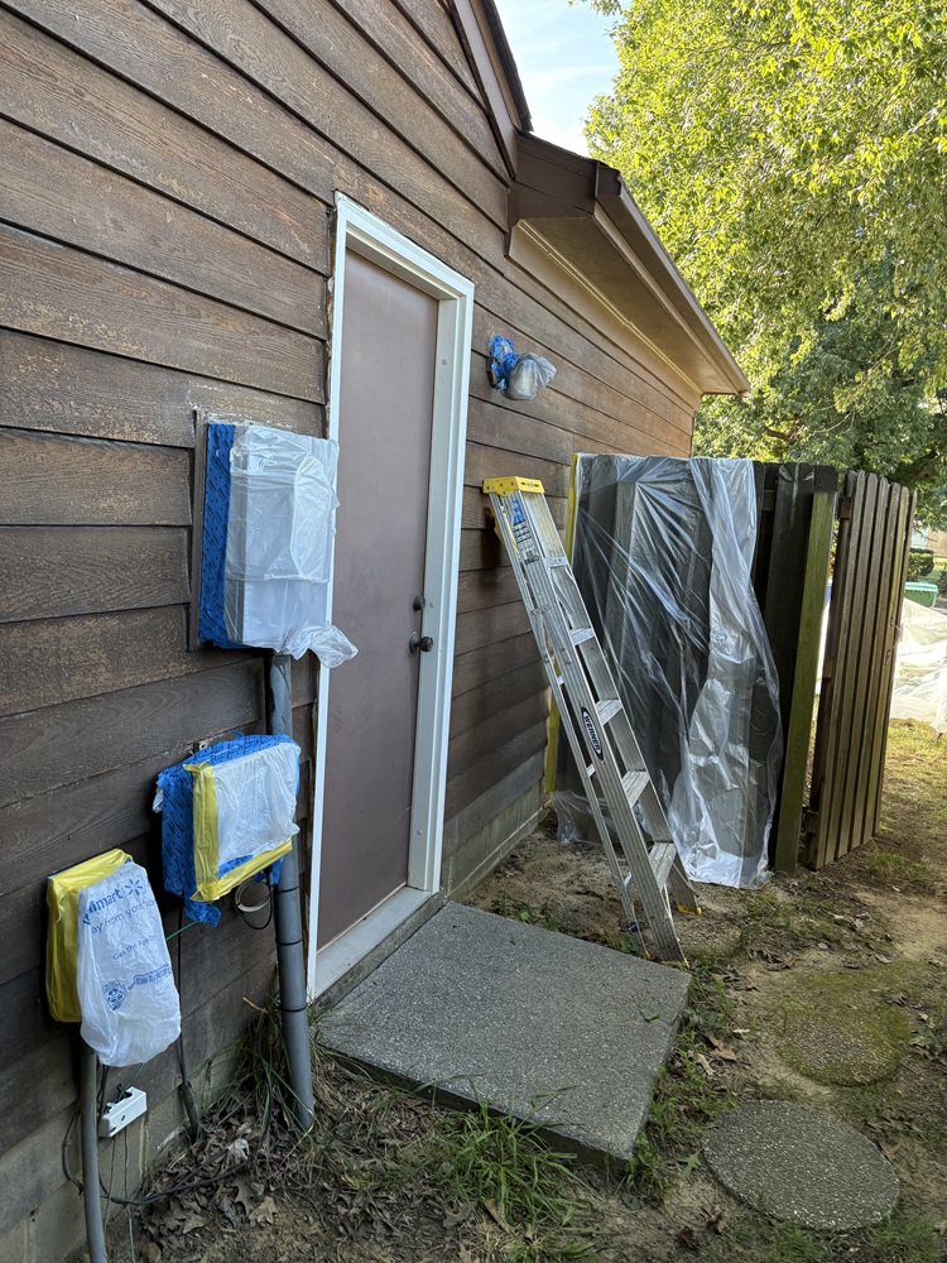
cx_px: 474
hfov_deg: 53.1
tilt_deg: -7.8
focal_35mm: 26
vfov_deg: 67.3
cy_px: 632
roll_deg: -5.2
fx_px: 948
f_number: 1.6
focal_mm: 5.96
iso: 64
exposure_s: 1/148
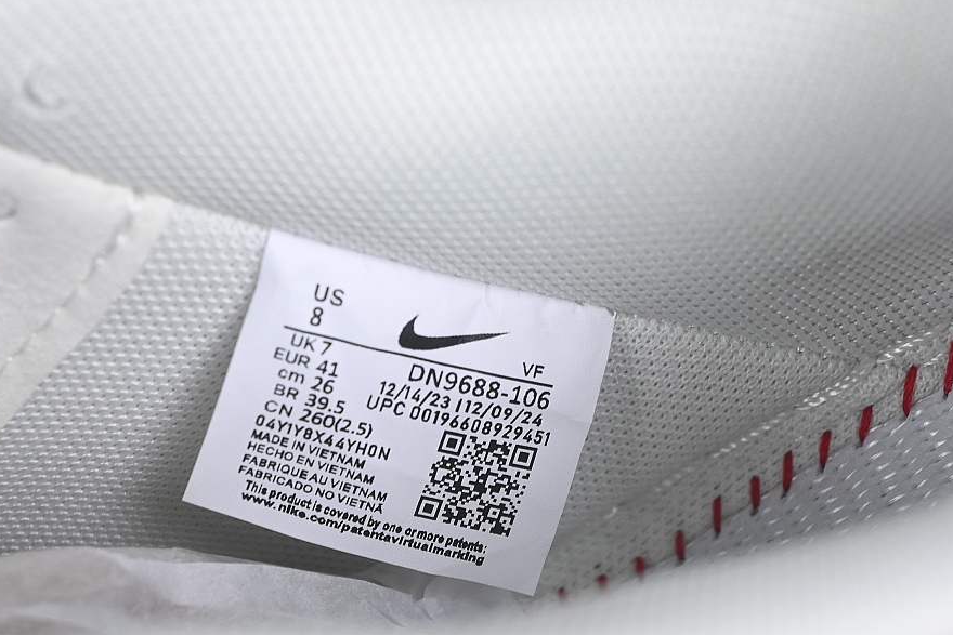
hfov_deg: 22.1
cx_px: 467
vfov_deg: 14.9
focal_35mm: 92
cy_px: 385
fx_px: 2436
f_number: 7.1
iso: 160
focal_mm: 50
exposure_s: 1/80
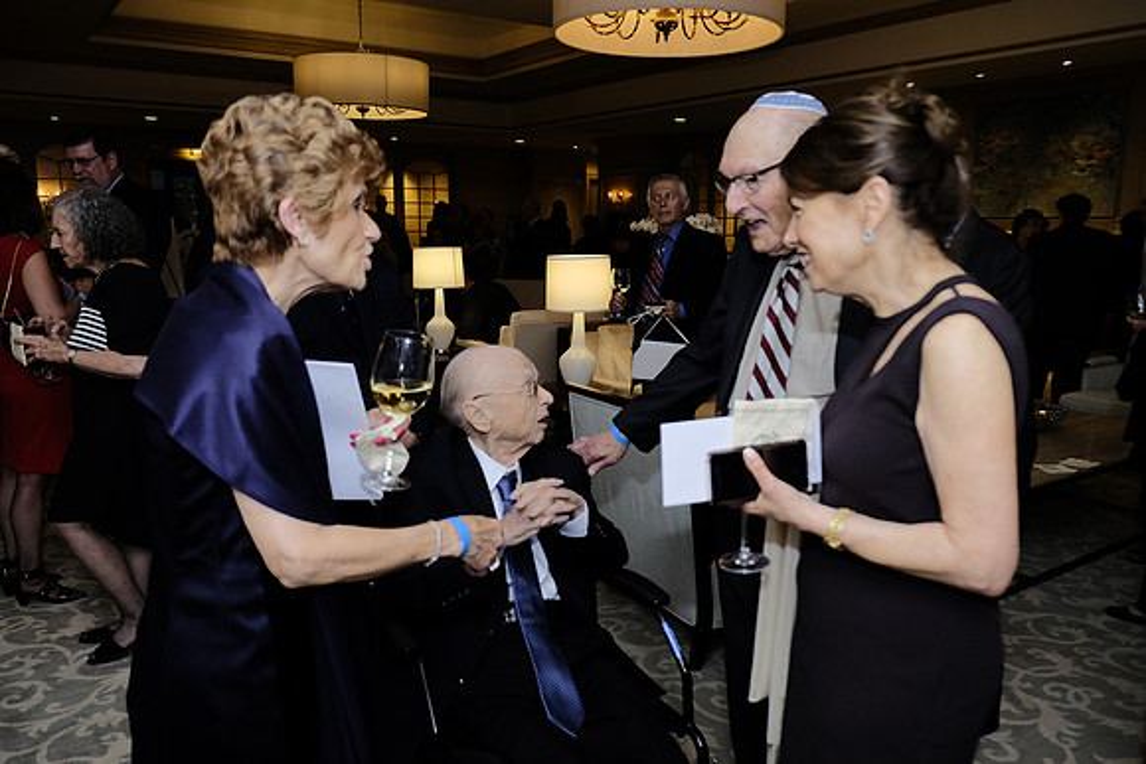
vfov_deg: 48.0
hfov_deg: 67.4
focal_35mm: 27
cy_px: 382
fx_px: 860
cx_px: 573
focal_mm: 18
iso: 800
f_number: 2.8
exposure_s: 1/180
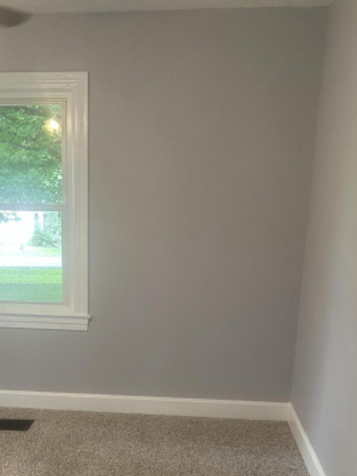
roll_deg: -1.6
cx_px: 100
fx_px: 619
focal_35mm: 45
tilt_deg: -14.6
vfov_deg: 40.2
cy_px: 387
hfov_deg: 31.7
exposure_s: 1/60
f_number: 1.78
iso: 160
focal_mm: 6.86
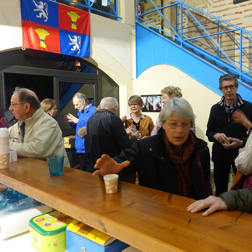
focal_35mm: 31
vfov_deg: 52.5
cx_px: 156
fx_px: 255
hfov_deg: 52.0
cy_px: 126
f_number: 1.8
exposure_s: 1/30
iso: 400
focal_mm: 8.8
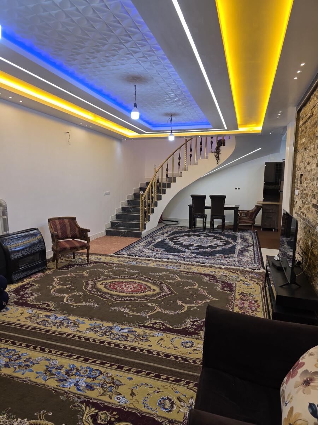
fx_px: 282
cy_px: 212
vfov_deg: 73.9
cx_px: 159
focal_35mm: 23
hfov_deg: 58.9
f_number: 1.7
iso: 40
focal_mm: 6.3
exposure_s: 1/100
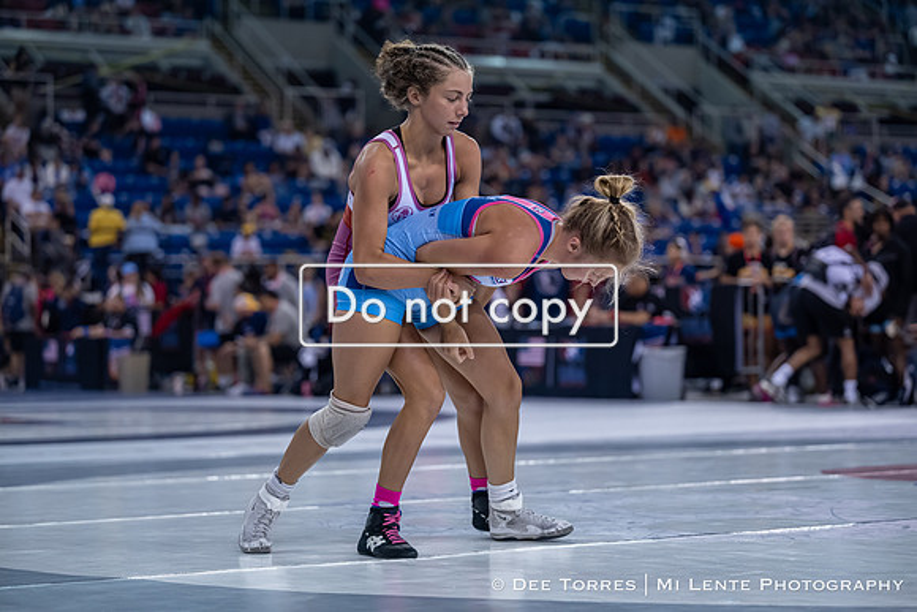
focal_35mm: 93
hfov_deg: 21.9
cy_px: 306
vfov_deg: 14.7
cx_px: 458
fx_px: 2369
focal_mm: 93
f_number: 2.8
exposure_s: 1/800
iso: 1600
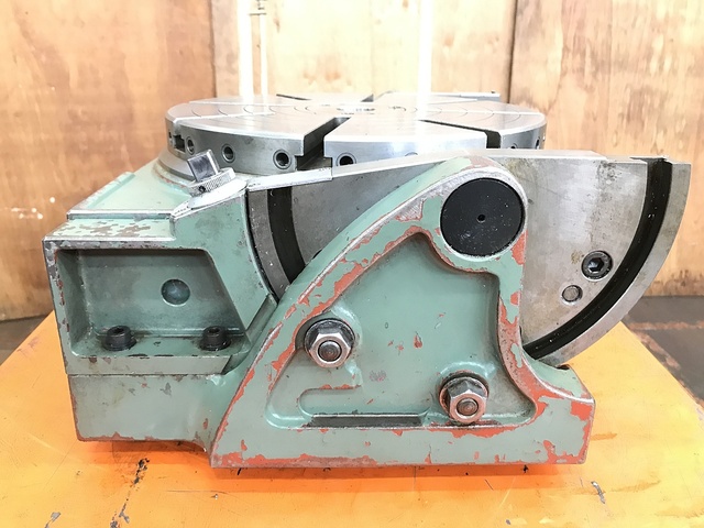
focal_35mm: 28
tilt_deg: -22.2
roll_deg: -0.8
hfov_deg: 63.4
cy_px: 264
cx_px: 352
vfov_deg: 49.7
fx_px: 569
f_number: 1.8
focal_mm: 3.99
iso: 100
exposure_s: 1/13
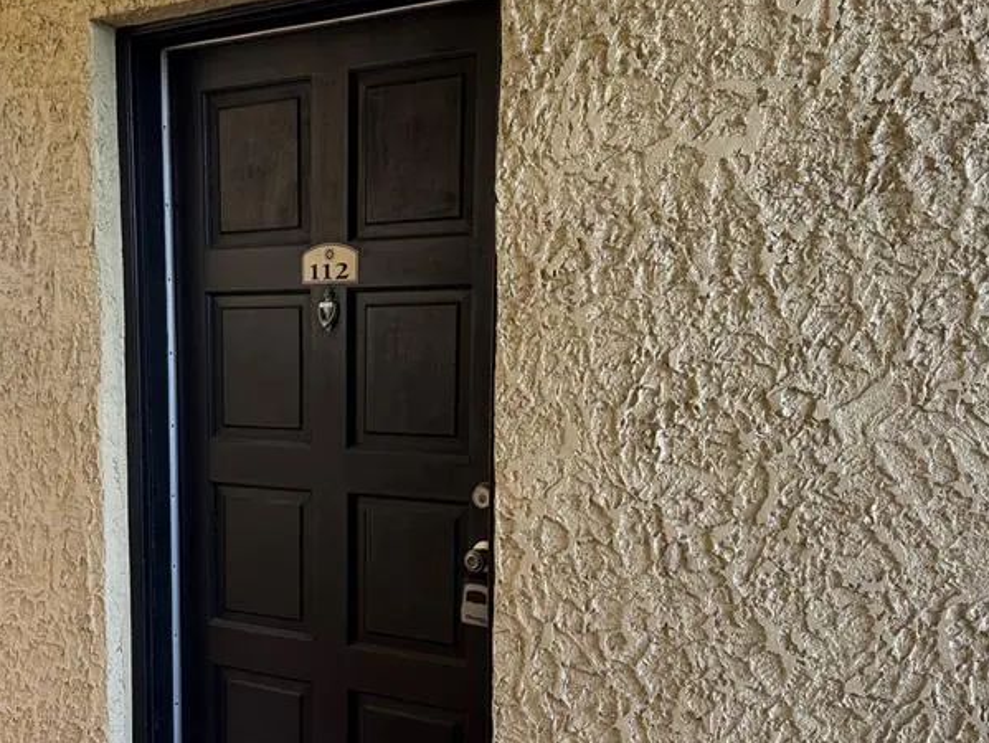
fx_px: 1172
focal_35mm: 41
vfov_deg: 34.9
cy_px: 482
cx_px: 337
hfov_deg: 45.1
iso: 160
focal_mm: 6.76
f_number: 1.78
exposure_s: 1/121
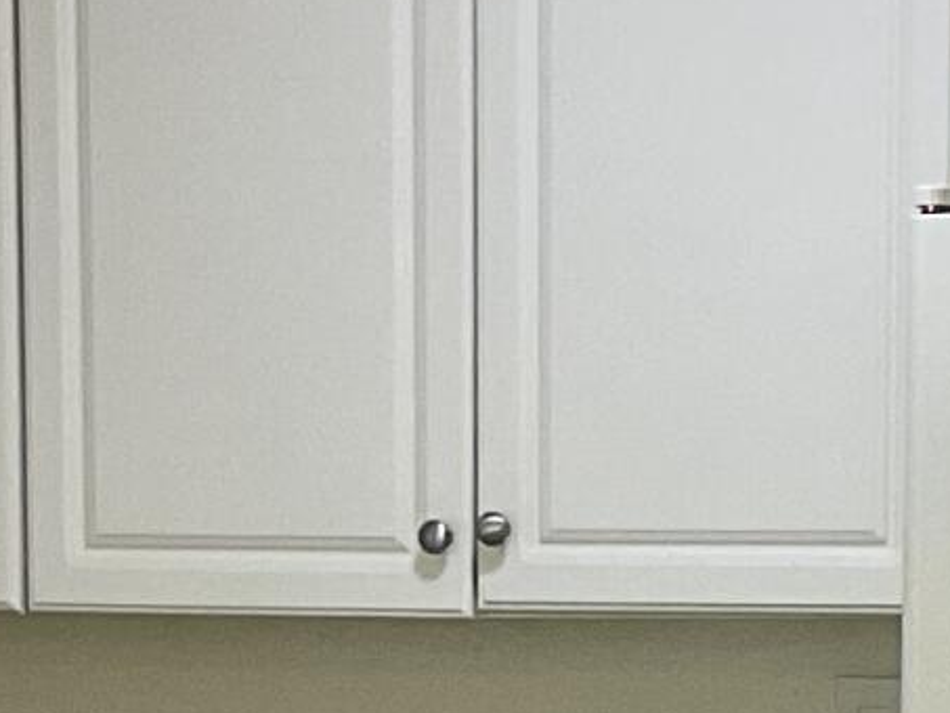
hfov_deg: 10.3
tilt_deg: -8.7
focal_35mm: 192
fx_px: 5271
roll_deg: +0.2
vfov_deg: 7.6
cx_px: 602
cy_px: 1189
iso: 64
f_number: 1.8
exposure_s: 1/60
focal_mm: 3
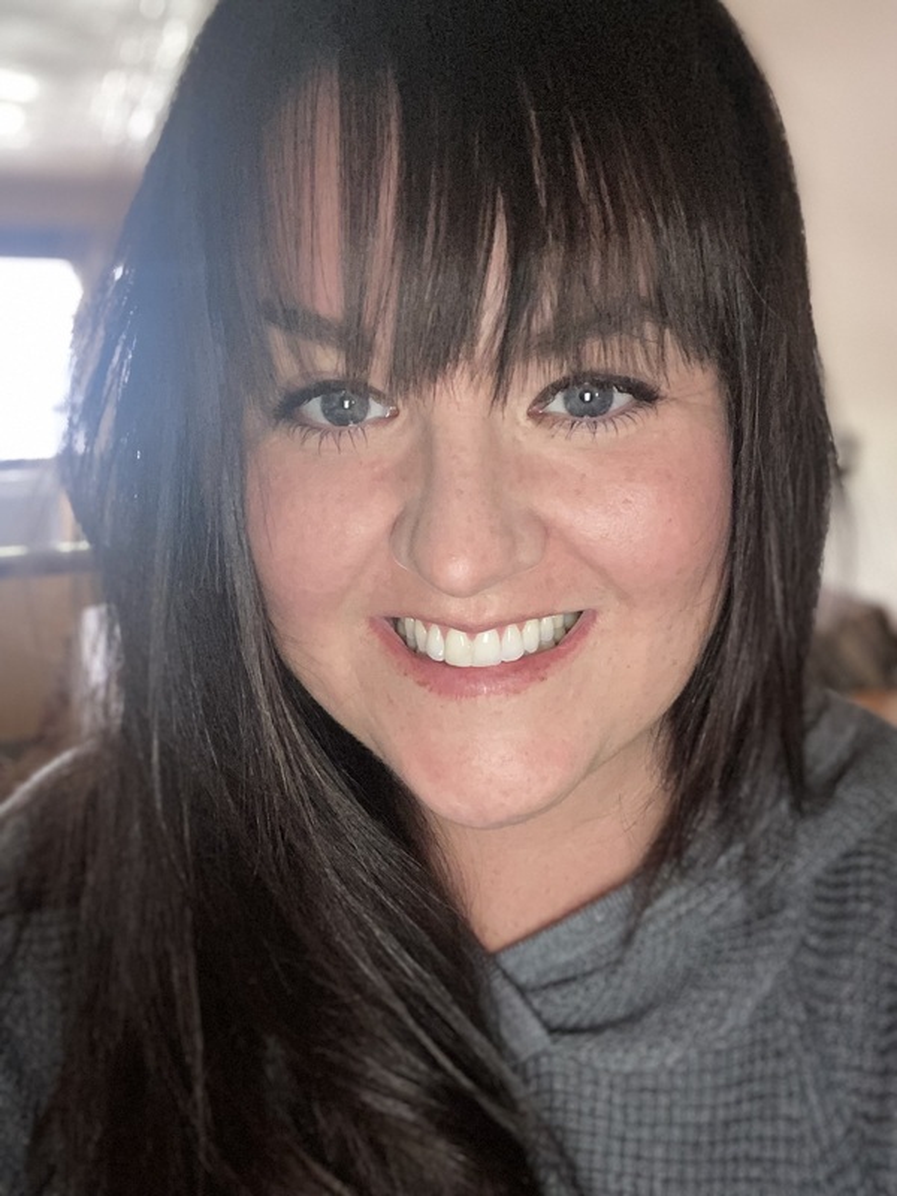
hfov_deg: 46.8
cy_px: 598
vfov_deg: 60.0
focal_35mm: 30
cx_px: 448
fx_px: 1037
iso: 250
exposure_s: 1/26
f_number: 2.2
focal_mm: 2.71
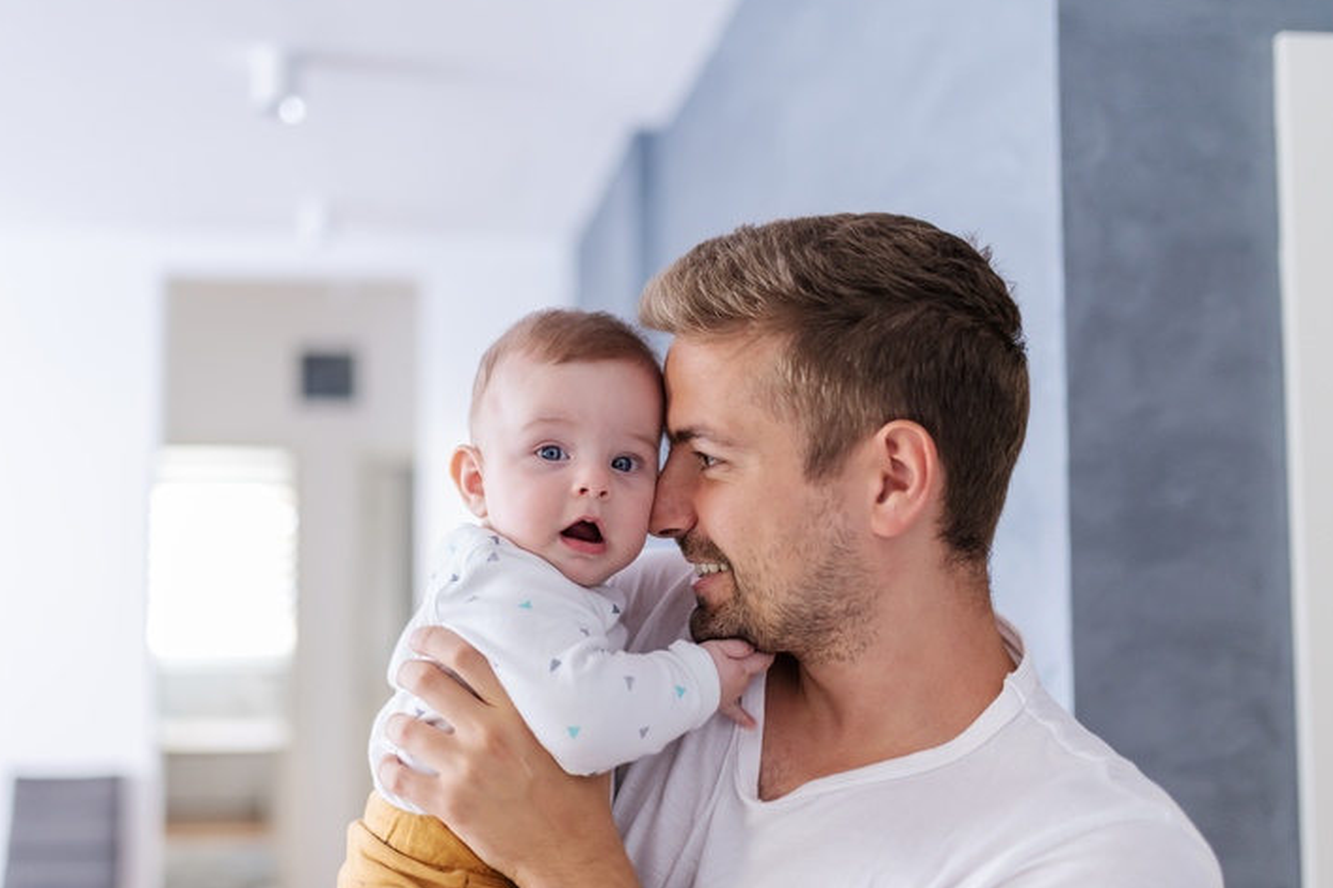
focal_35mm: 42
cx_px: 549
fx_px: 1555
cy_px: 474
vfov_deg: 31.9
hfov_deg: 46.2
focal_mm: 35
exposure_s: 1/160
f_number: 1.4
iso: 800
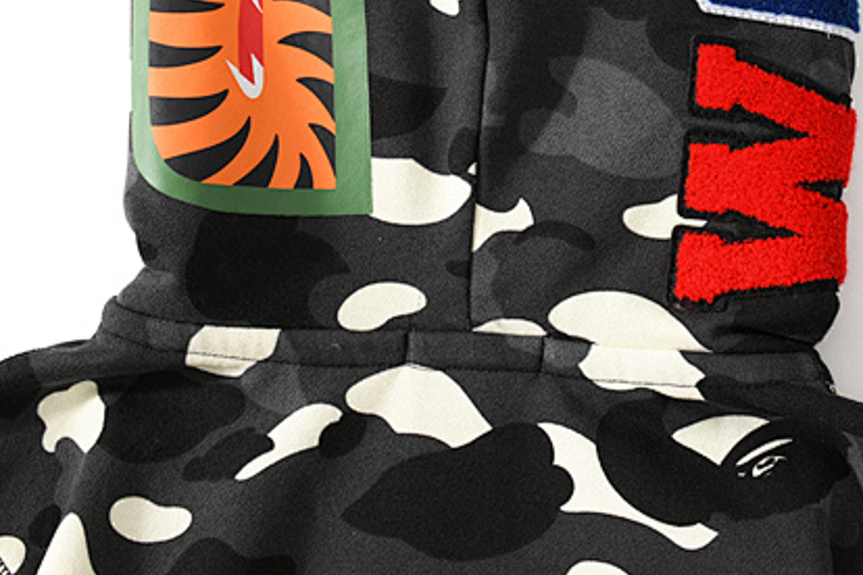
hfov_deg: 34.3
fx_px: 1390
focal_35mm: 58
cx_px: 529
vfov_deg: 22.7
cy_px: 30
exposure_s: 1/125
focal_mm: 20
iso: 100
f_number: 8
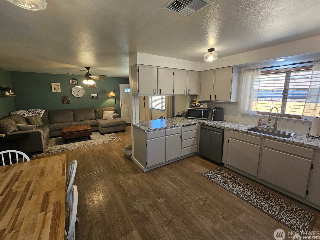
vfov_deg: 85.6
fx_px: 129
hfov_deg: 102.1
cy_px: 114
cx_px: 157
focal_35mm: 14
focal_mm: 2.2
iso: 125
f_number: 2.2
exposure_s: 1/60
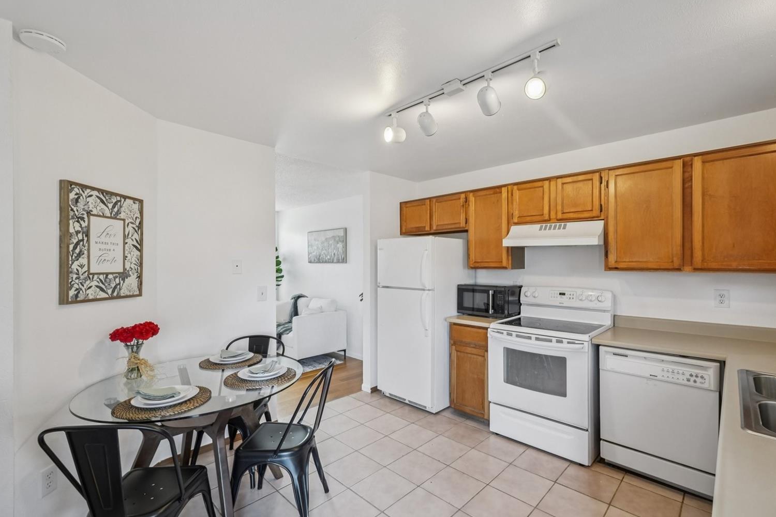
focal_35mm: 16
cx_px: 410
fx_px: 345
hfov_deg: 96.6
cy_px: 263
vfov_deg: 73.7
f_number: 8
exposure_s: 1/3.33
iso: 800
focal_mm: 10
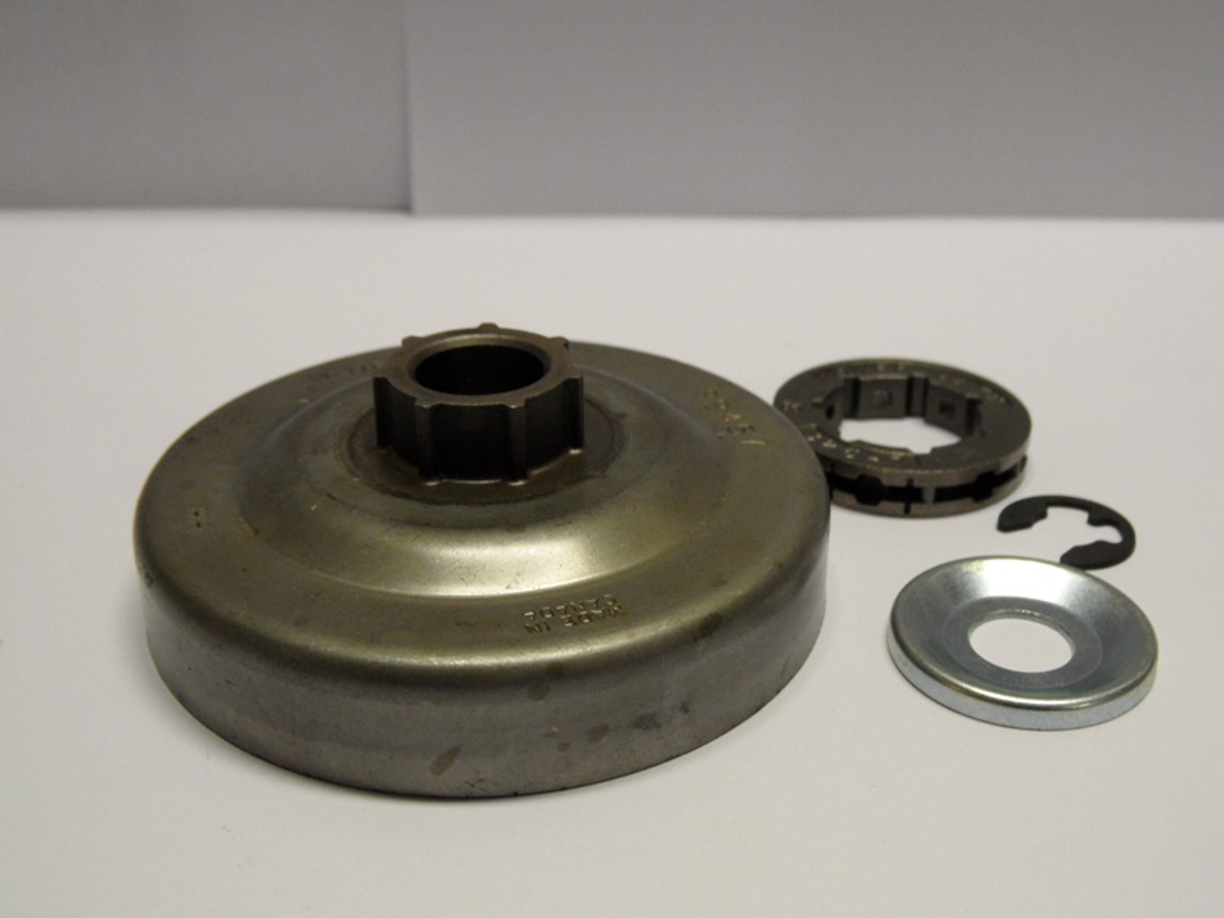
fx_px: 1414
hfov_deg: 46.8
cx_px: 612
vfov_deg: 36.0
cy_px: 459
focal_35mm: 40
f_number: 3.6
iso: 200
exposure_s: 1/20
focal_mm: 6.5
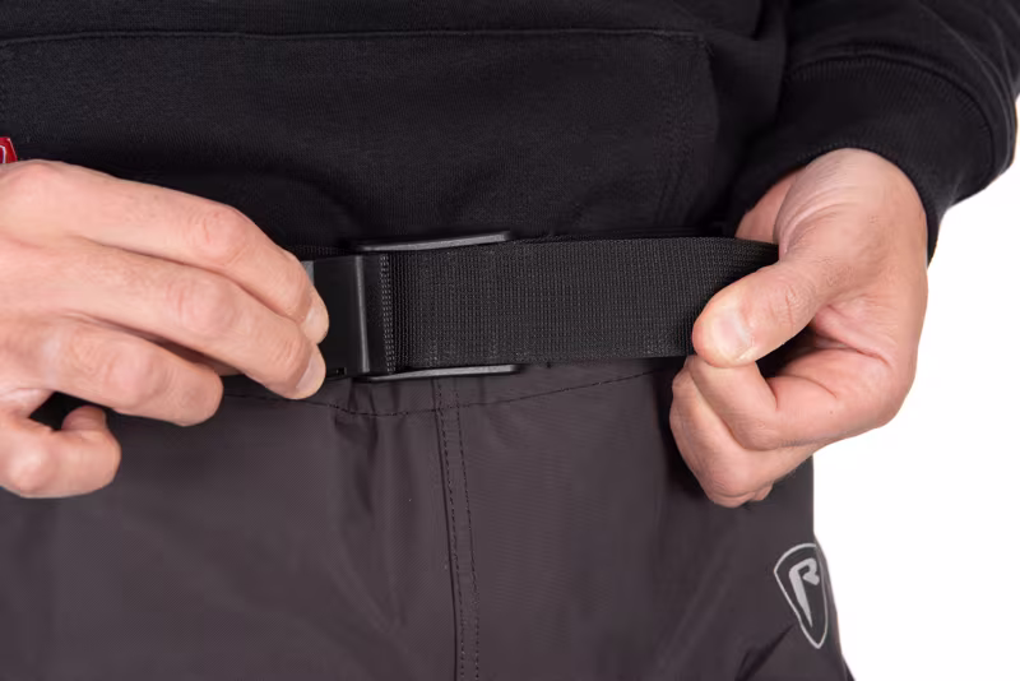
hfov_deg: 28.8
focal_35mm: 70
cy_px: 340
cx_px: 510
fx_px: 1984
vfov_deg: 19.5
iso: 160
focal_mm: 70
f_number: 11
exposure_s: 1/160
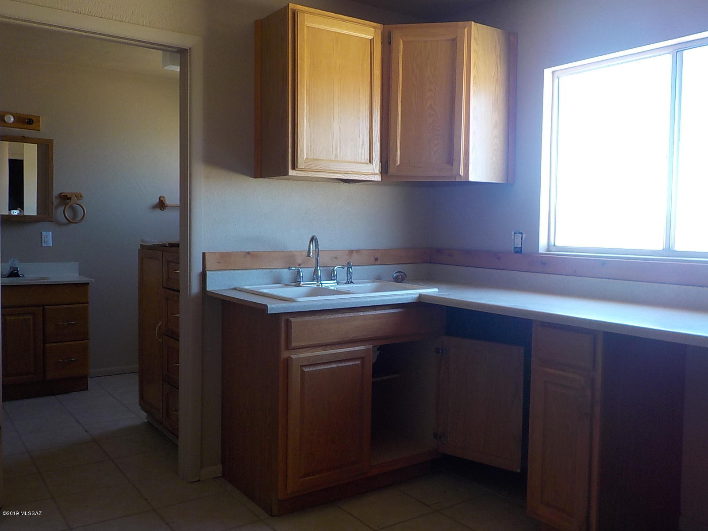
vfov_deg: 46.8
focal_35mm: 30
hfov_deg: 60.0
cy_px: 266
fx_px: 614
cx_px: 354
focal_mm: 4.1
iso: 125
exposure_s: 1/30
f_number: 3.3
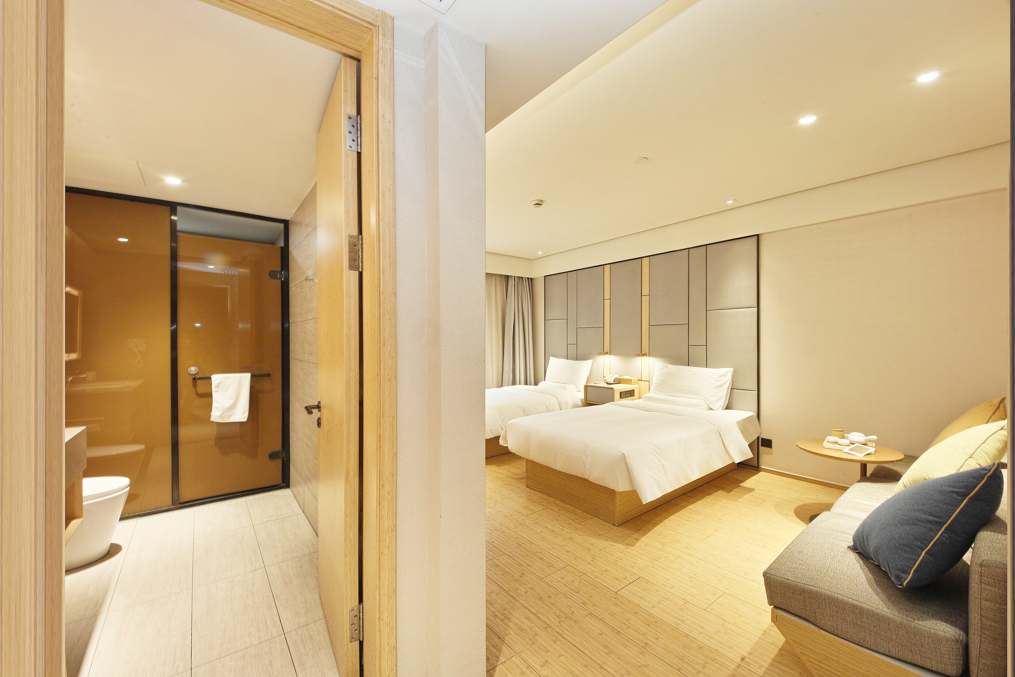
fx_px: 338
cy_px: 338
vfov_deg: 90.0
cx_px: 508
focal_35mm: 12
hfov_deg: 112.6
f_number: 11
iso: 100
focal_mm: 8
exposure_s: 1/1.25
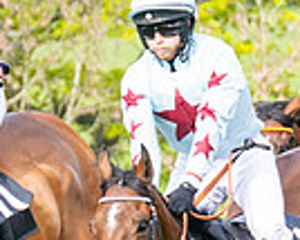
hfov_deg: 2.4
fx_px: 7045
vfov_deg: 1.9
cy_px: 183
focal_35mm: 794
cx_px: 330
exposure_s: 1/1600
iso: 400
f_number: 4
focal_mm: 98
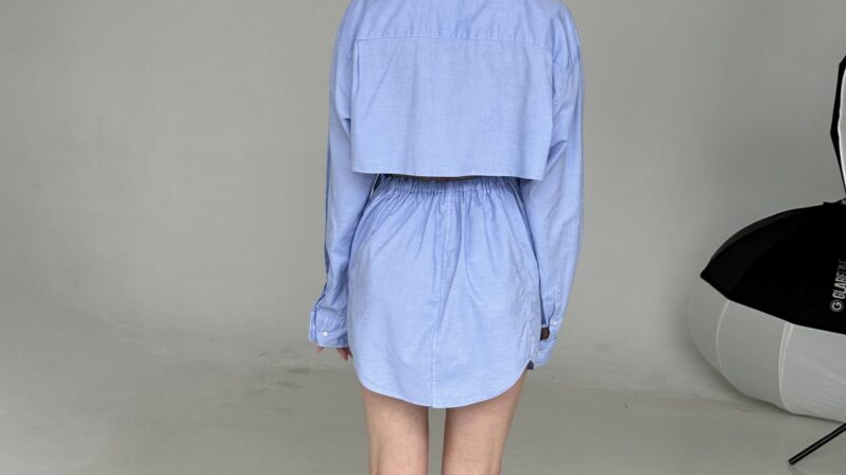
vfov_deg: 17.2
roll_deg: -4.3
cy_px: 257
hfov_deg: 30.2
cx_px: 422
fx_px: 1570
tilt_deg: -8.2
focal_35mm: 70
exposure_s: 1/363
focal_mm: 6.86
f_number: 1.78
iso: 64
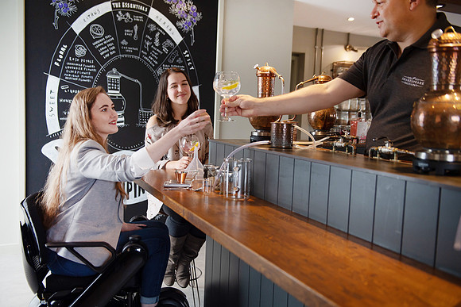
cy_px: 154
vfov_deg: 41.1
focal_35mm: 32
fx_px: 410
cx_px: 230
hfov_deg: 58.7
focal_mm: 32
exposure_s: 1/250
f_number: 2.8
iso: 400
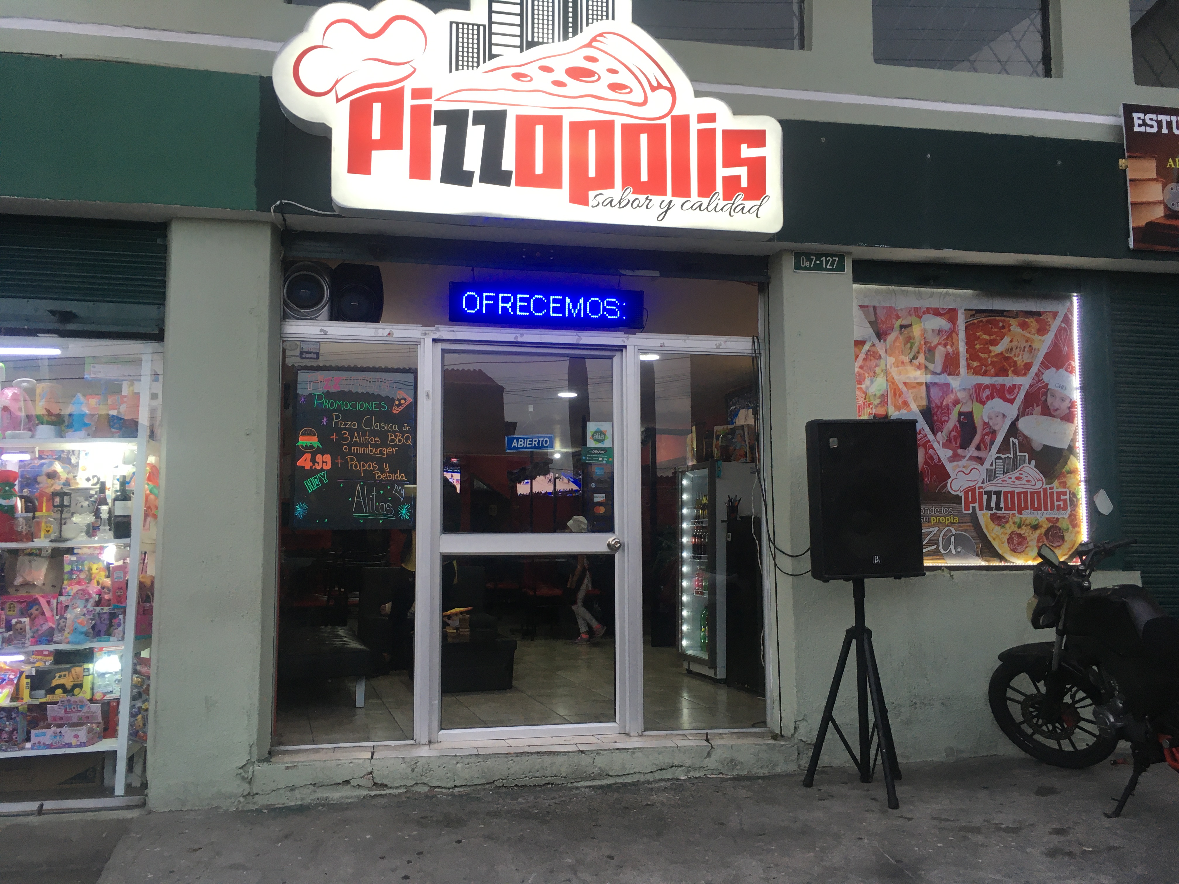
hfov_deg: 61.7
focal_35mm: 29
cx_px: 590
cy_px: 442
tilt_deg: +6.1
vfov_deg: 48.2
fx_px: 988
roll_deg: +0.5
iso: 25
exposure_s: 1/30
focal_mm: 4.15
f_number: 2.2
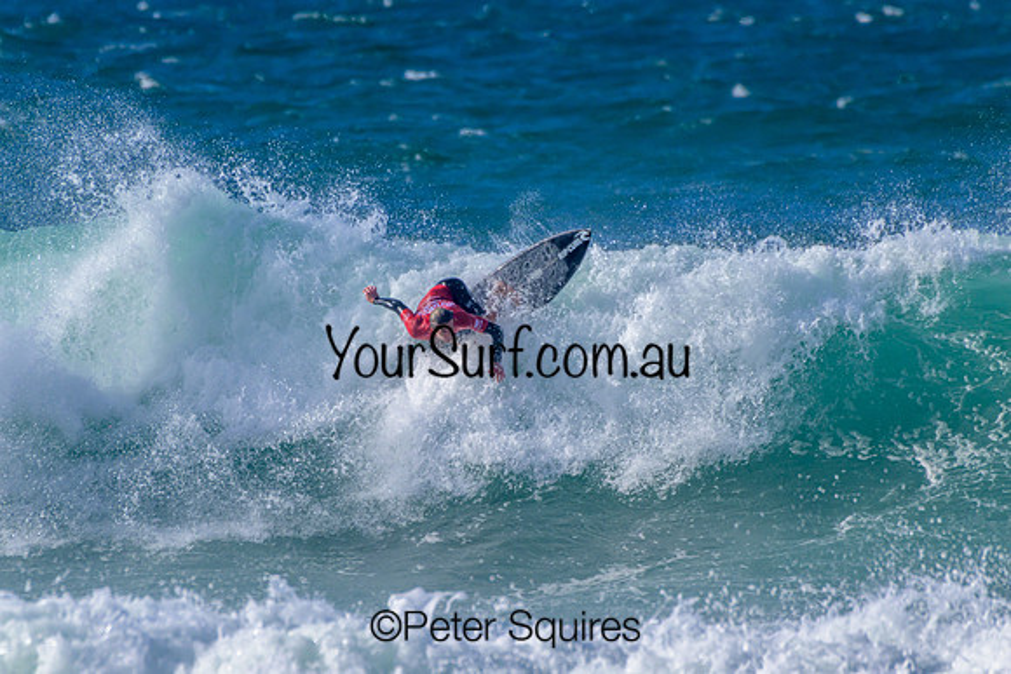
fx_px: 28089
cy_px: 337
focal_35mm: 1000
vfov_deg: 1.4
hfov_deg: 2.1
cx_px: 506
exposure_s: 1/2500
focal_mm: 1000
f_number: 11
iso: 720
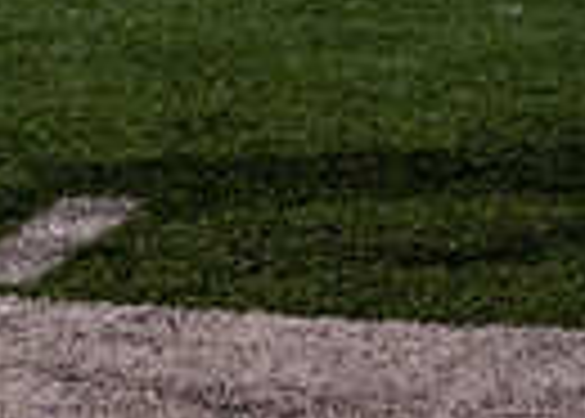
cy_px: -494
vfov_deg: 4.1
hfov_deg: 5.6
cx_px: -835
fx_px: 5801
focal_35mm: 349
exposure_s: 1/1000
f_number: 2.8
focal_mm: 70
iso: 2500
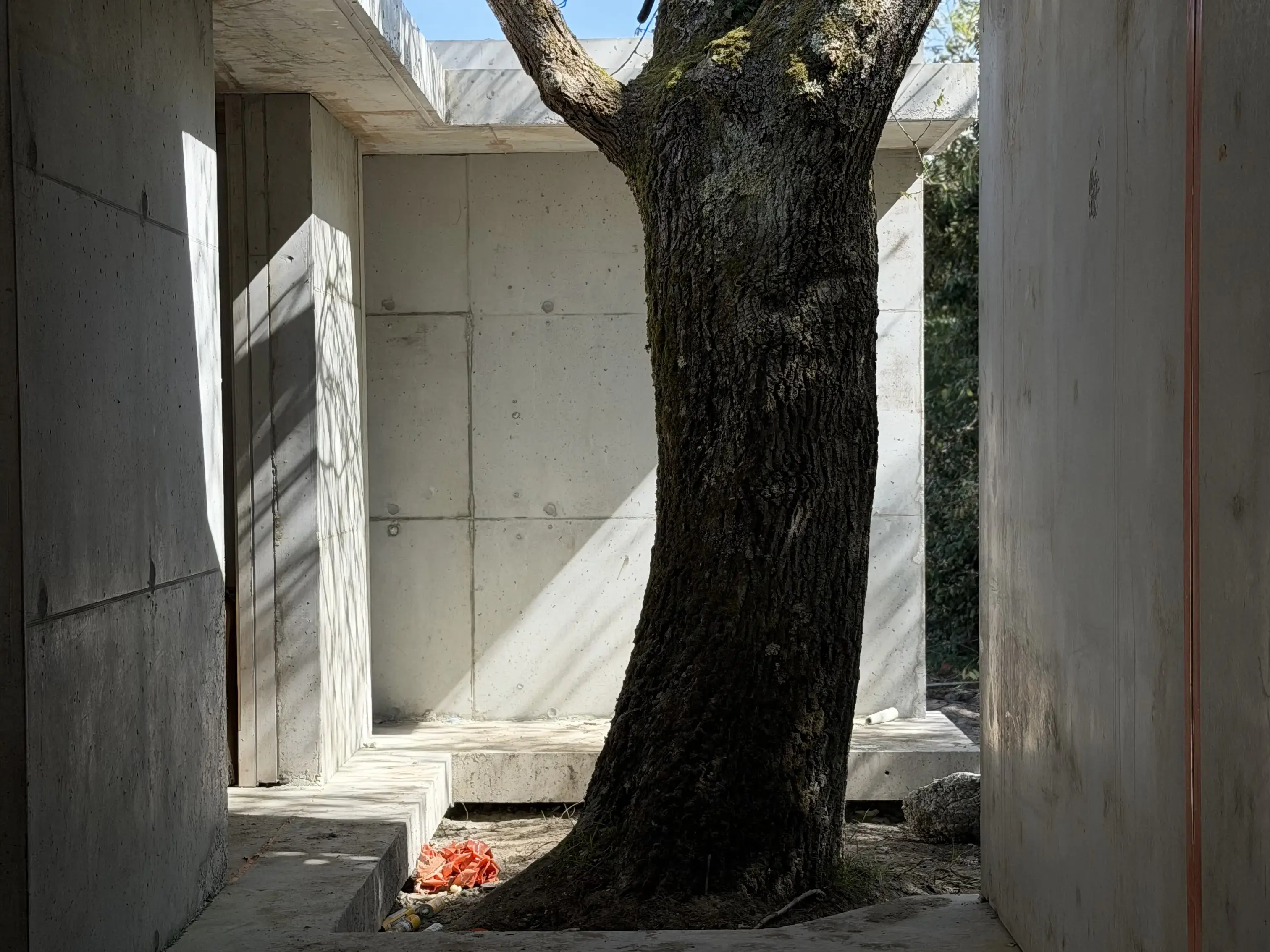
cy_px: 476
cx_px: 635
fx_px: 1761
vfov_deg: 30.3
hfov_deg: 39.7
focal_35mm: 48
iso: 64
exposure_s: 1/1678
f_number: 1.78
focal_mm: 6.76
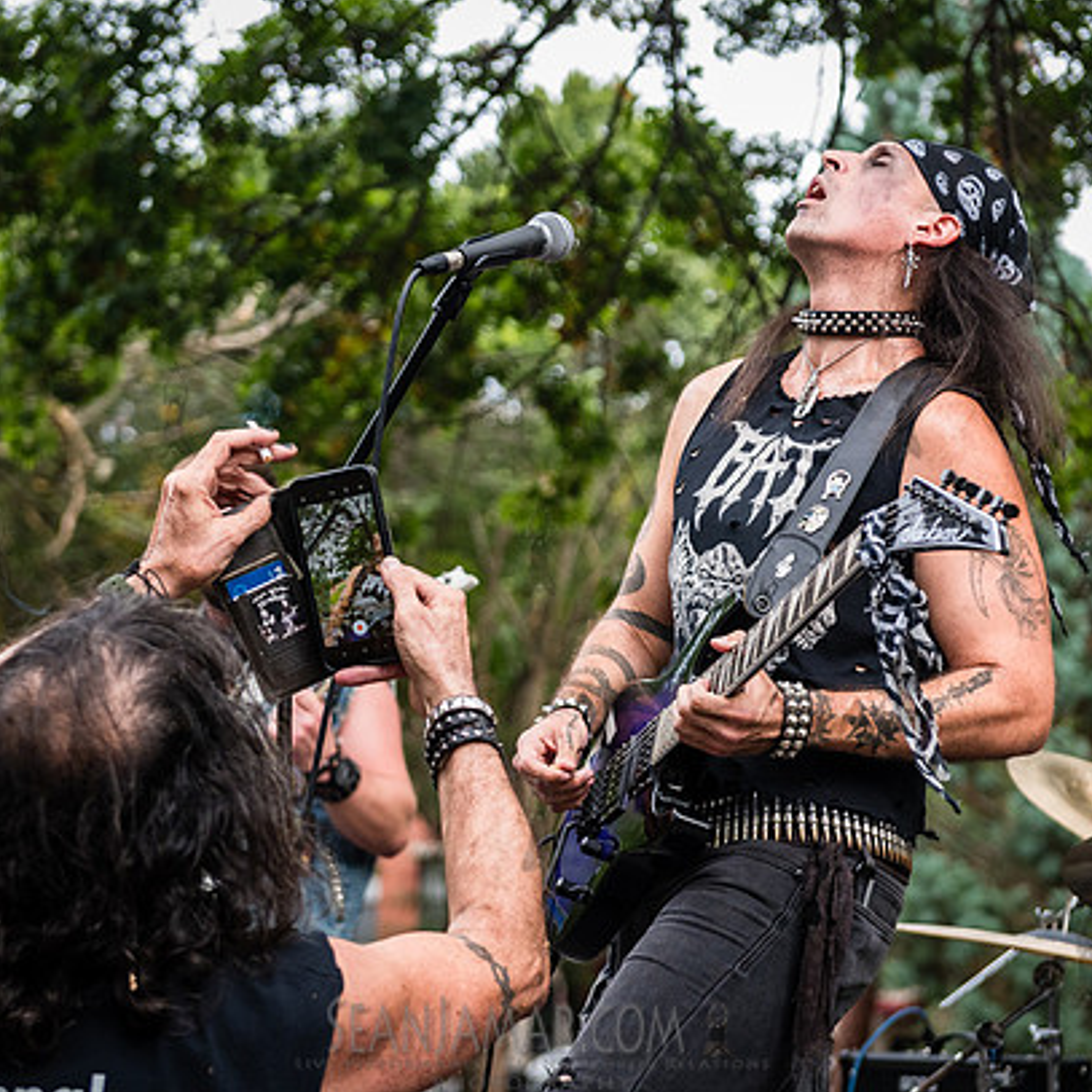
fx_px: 3426
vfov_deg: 18.1
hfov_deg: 18.1
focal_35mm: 96
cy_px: 521
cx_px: 534
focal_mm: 70
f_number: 4
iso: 2000
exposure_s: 1/500
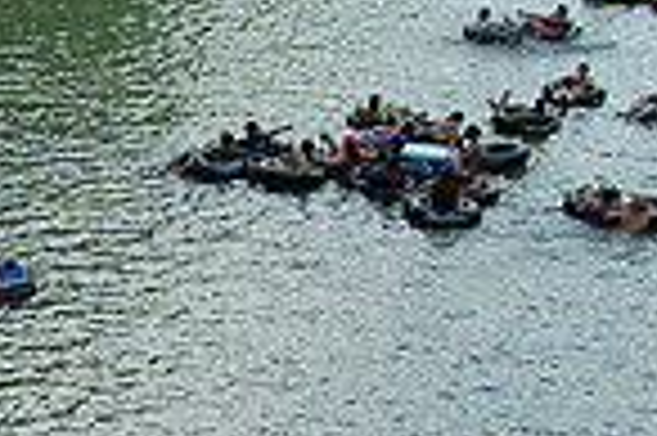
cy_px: 526
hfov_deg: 11.8
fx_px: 3044
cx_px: -324
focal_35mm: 167
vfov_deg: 8.1
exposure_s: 1/200
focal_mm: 28
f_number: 9
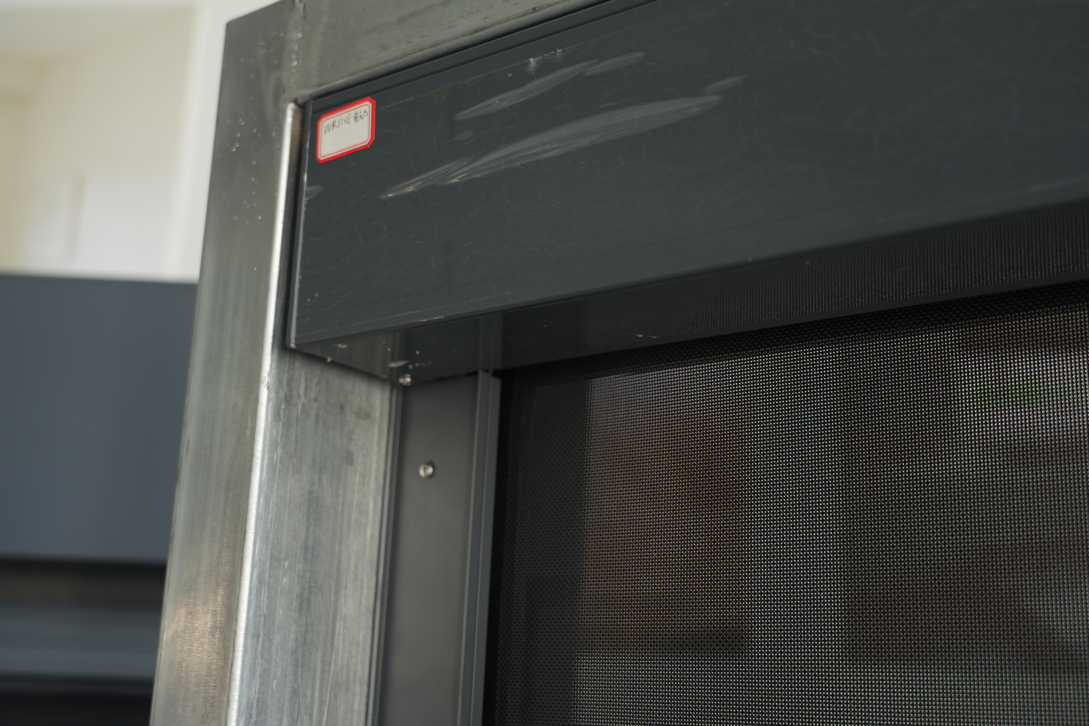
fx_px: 1361
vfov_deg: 29.9
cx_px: 544
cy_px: 363
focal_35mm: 45
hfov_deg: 43.6
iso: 640
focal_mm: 45
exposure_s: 1/60
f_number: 4
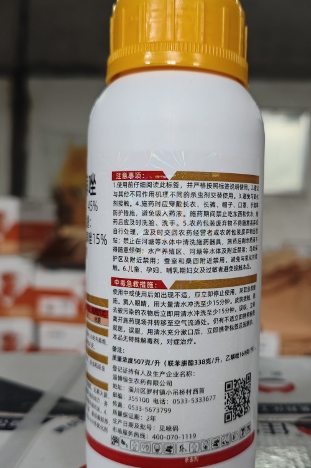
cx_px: 205
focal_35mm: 34
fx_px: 441
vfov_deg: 55.8
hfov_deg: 38.5
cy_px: 238
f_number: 1.6
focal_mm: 6.55
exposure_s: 1/101
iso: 250
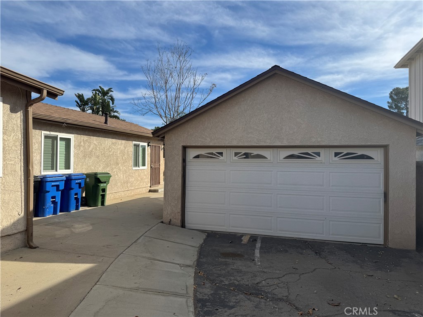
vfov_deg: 56.8
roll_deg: +0.0
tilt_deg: +1.1
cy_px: 158
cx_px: 212
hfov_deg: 71.6
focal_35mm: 24
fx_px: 293
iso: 80
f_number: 1.78
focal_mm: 6.76
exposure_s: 1/5348
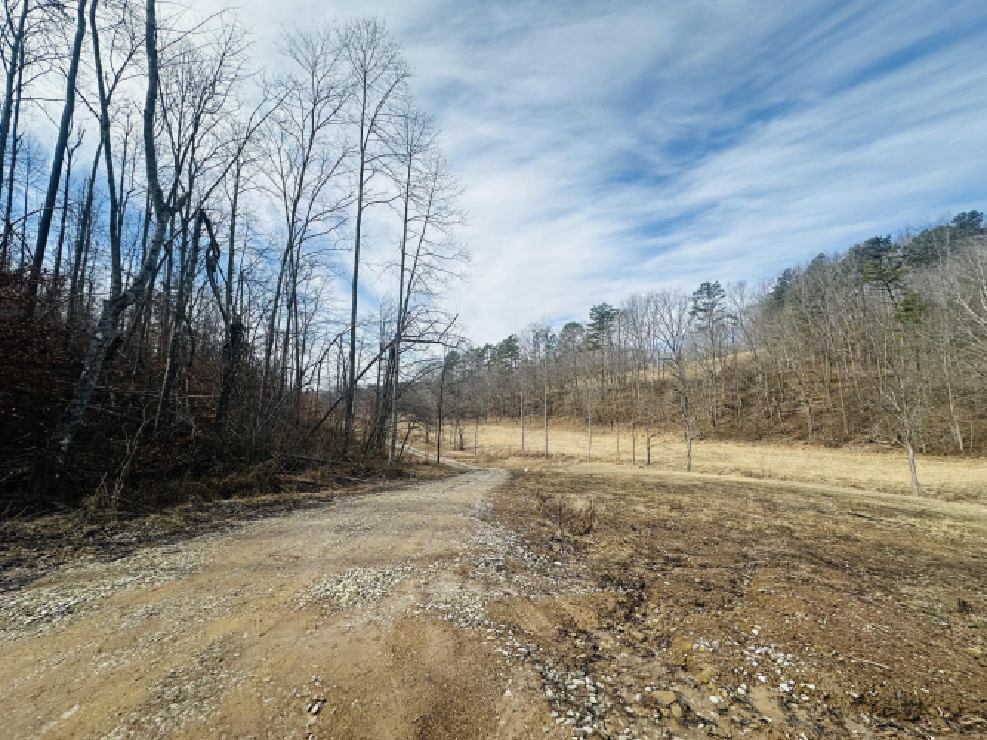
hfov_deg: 102.1
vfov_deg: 85.7
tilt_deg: +1.8
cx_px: 494
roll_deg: -2.4
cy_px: 370
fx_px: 399
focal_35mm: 14
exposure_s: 1/2398
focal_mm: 2.22
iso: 50
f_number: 2.2
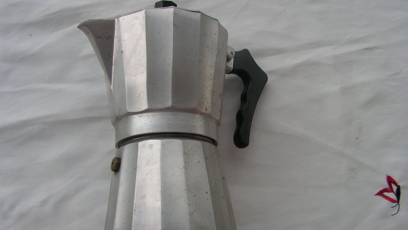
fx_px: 433
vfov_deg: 29.7
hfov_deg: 50.5
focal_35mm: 40
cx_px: 201
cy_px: 128
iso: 64
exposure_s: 1/200
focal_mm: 6
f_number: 3.2
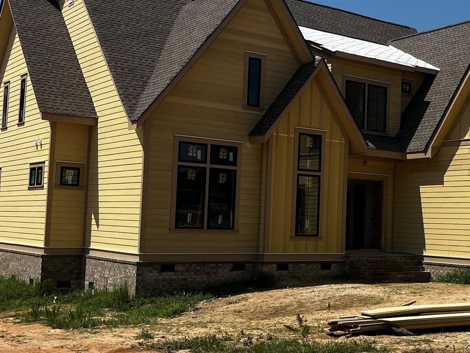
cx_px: 376
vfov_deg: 26.1
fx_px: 760
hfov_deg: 33.4
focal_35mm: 56
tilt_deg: +2.8
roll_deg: -2.5
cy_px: 165
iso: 50
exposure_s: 1/4854
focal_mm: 5.1
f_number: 1.6
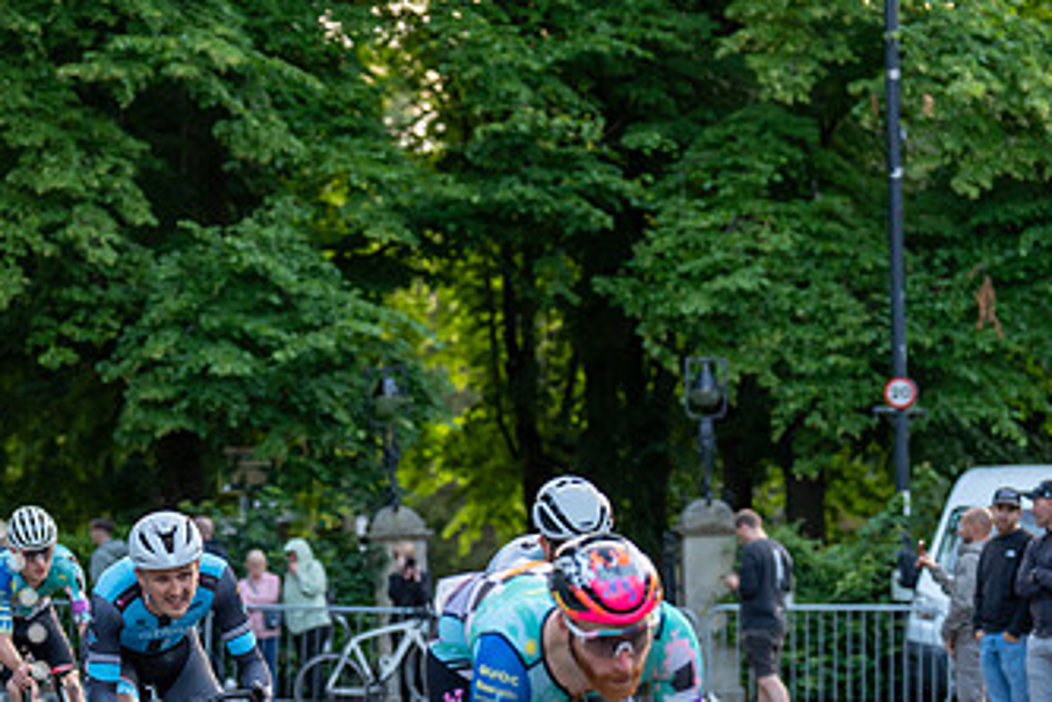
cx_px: 243
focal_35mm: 122
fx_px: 3565
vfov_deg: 11.2
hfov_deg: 16.7
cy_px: 514
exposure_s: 1/800
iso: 1000
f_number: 2.8
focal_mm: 70
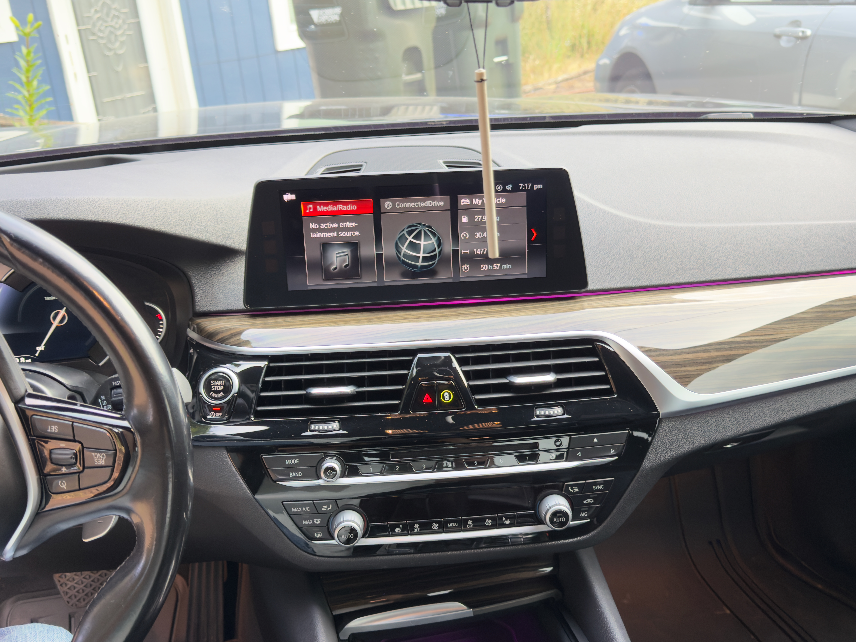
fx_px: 865
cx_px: 428
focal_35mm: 35
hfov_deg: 52.6
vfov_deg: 40.7
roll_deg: +5.1
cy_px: 321
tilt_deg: -23.8
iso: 80
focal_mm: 6.76
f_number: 1.78
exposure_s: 1/49
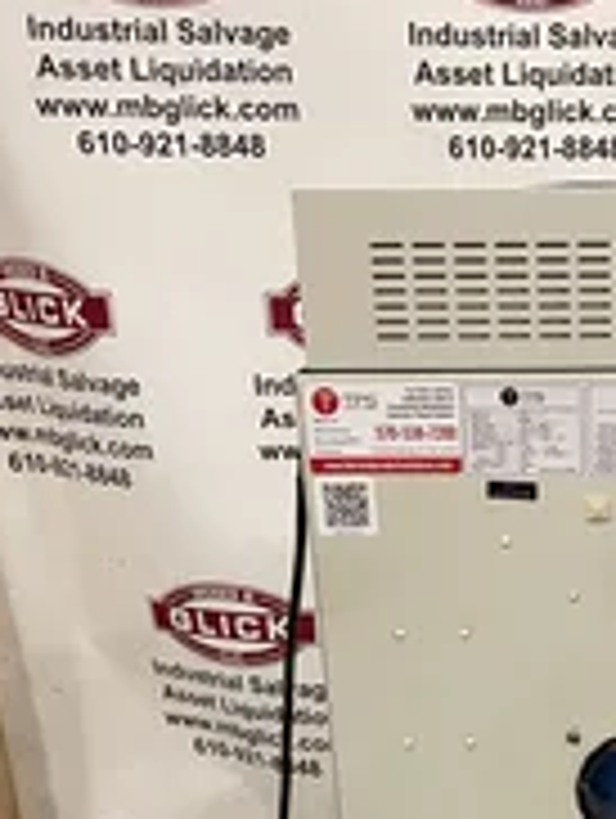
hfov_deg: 24.6
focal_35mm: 57
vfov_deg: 32.0
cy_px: 752
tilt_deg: -20.6
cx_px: 612
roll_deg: +1.2
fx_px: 1349
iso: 200
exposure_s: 1/60
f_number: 1.6
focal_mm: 4.2
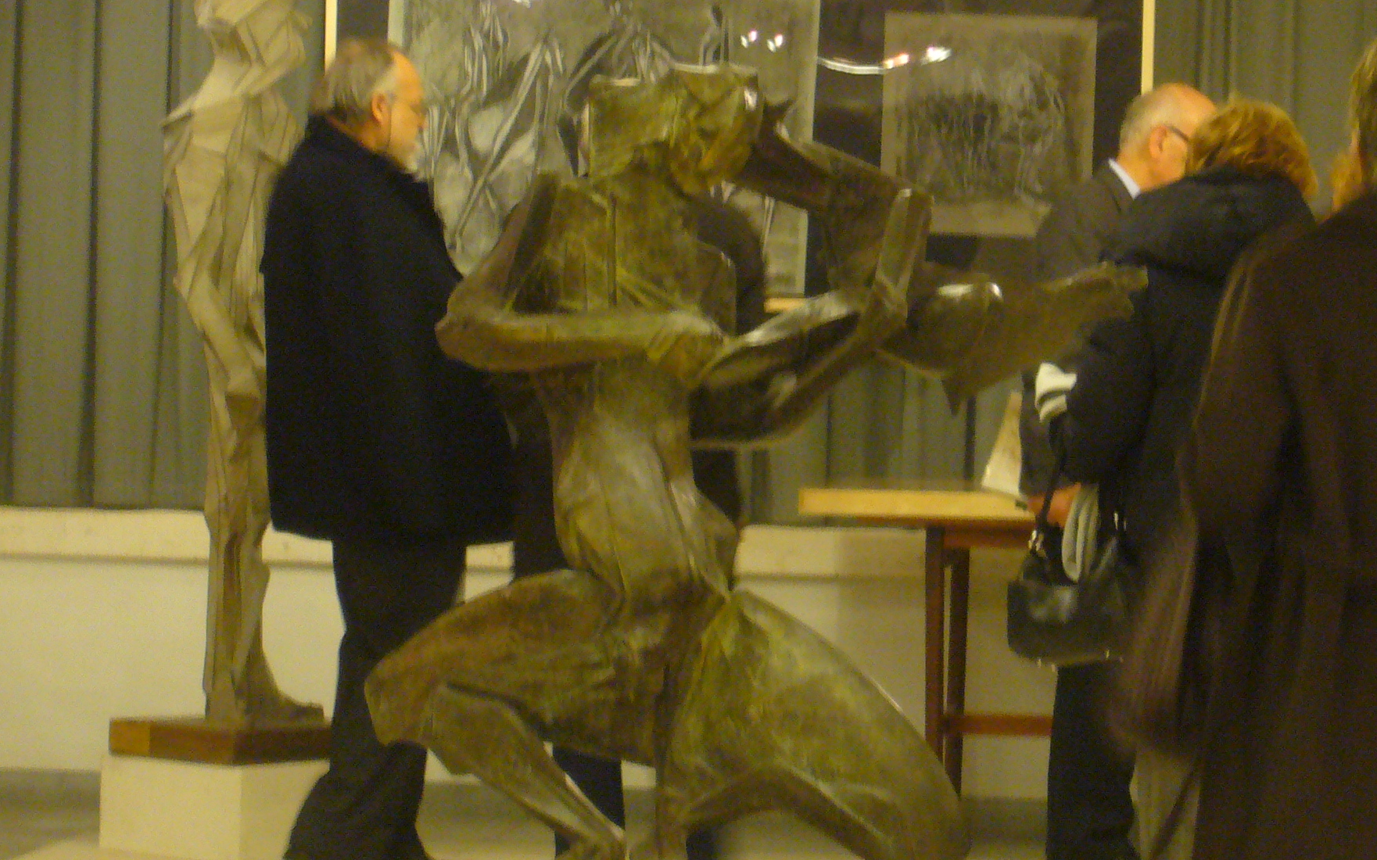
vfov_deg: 7.4
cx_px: 864
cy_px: 255
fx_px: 6679
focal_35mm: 178
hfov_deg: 11.8
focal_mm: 17.4
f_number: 5
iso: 200
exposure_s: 1/8
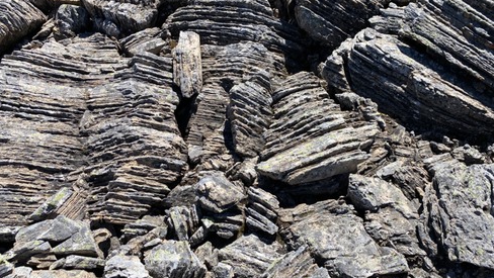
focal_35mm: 29
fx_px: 380
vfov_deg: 40.1
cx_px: 252
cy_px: 117
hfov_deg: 66.0
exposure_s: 1/1754
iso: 32
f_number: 1.8
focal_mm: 4.25
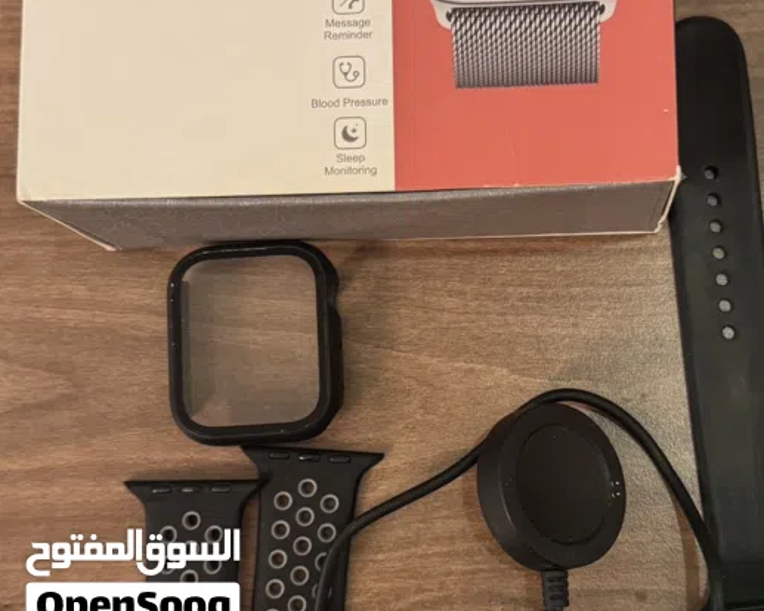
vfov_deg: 50.0
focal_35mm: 29
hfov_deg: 59.9
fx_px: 656
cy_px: 316
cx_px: 463
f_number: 1.78
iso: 640
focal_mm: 6.76
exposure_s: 1/33
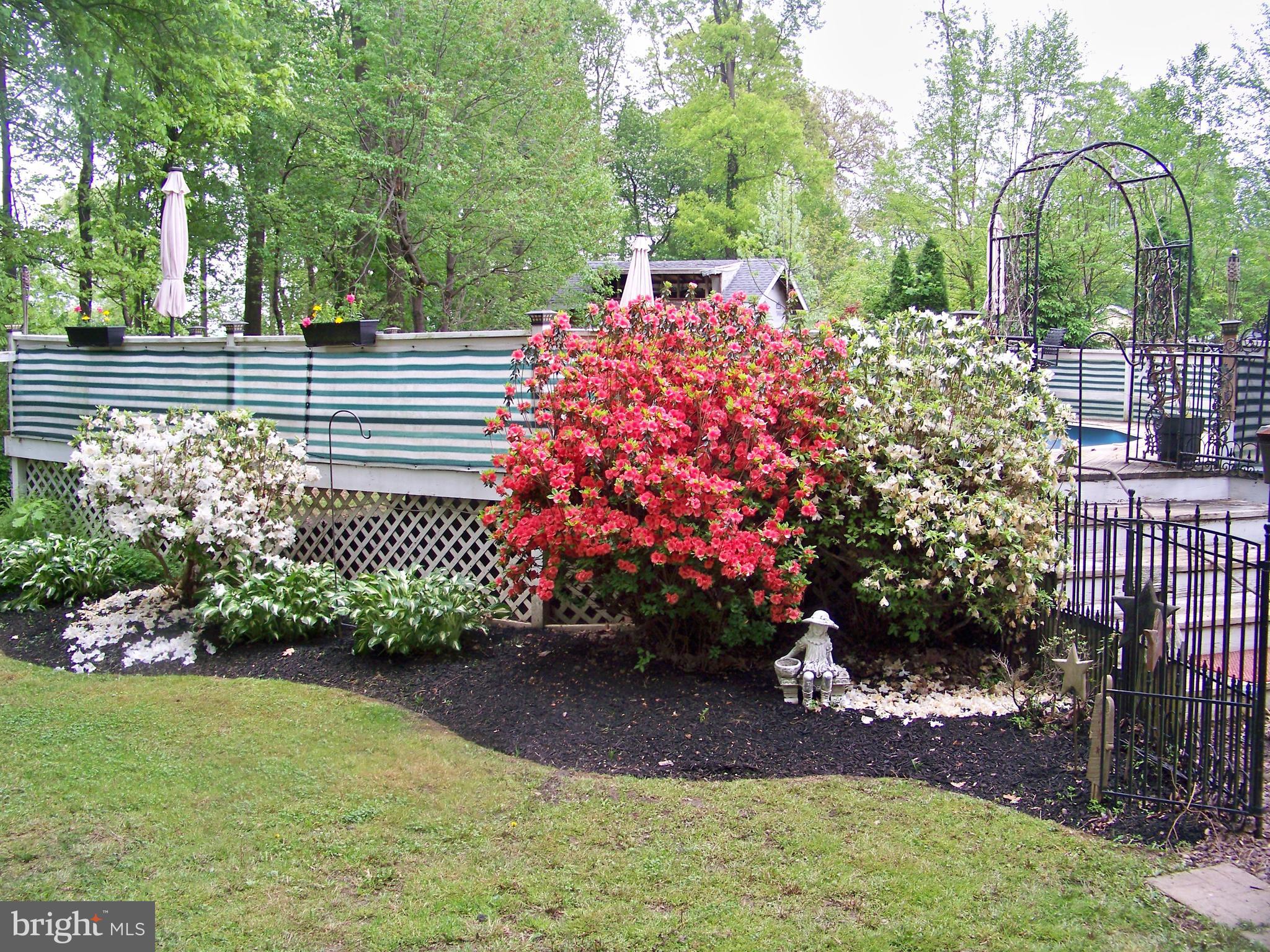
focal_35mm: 33
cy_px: 476
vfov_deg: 42.9
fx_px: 1211
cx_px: 635
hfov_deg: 55.4
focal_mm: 5.85
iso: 80
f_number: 2.8
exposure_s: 1/100
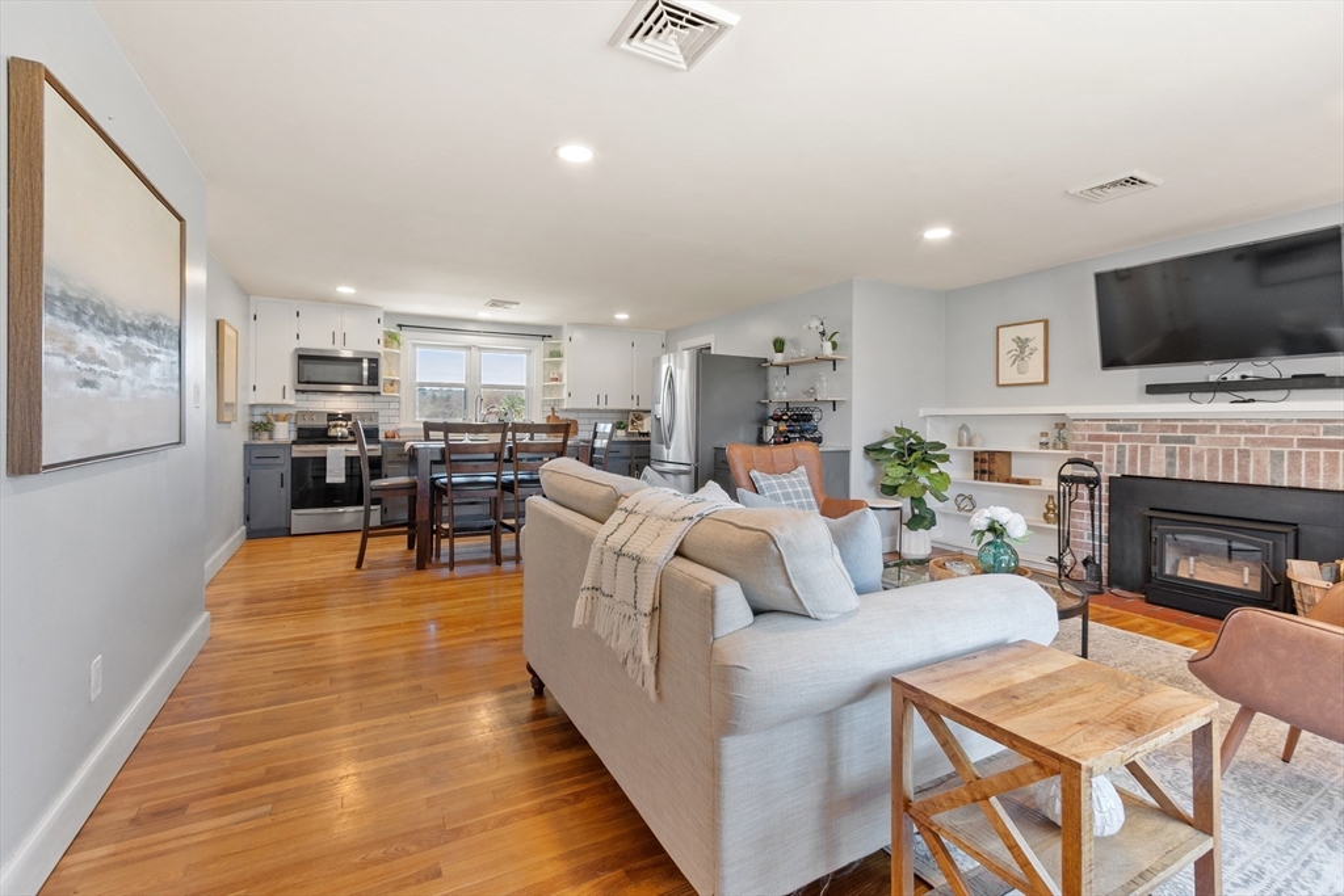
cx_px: 672
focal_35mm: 15
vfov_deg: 77.3
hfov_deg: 100.4
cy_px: 448
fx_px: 560
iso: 400
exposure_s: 1/2.5
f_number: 7.1
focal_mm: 10
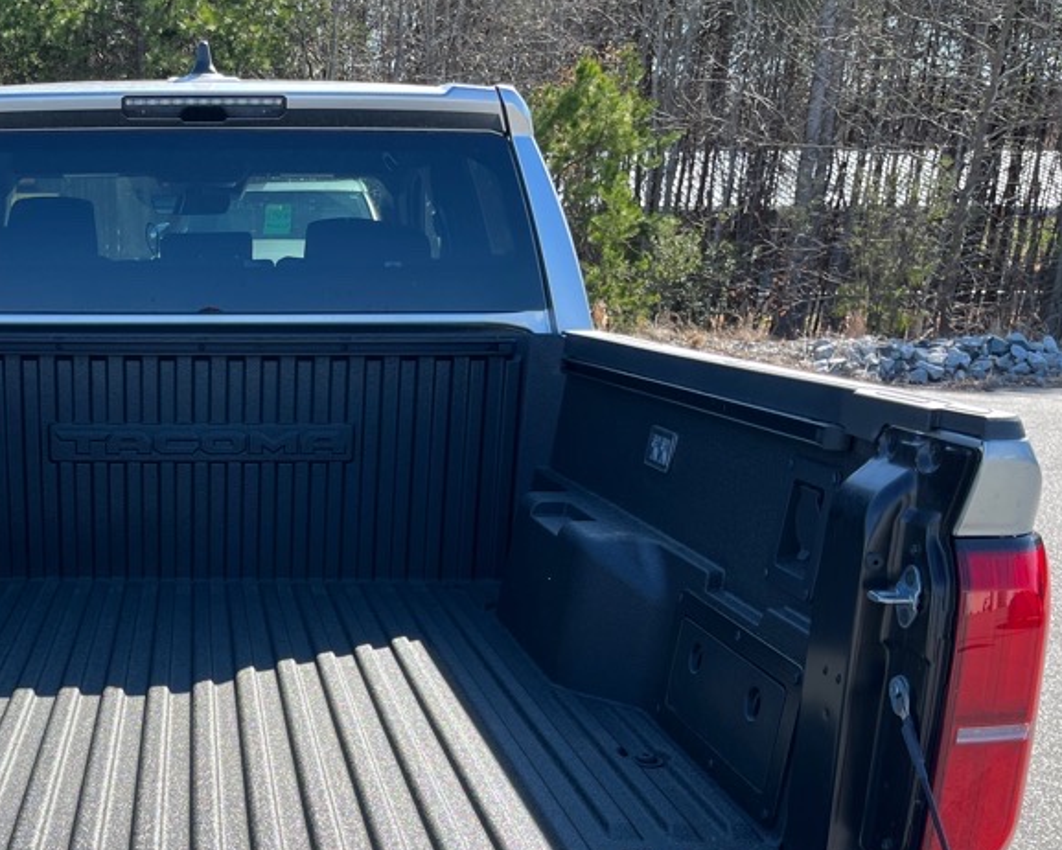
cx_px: 190
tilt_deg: -19.3
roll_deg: +0.9
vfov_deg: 32.8
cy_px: 640
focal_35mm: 45
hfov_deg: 39.3
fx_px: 1415
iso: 50
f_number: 1.6
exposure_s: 1/804
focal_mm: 5.1
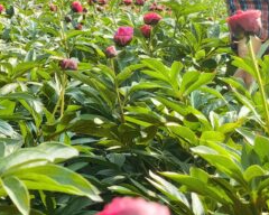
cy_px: 2
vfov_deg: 14.7
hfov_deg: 18.6
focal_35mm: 103
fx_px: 820
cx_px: 82
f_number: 1.9
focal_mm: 6.7
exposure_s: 1/1695
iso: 50
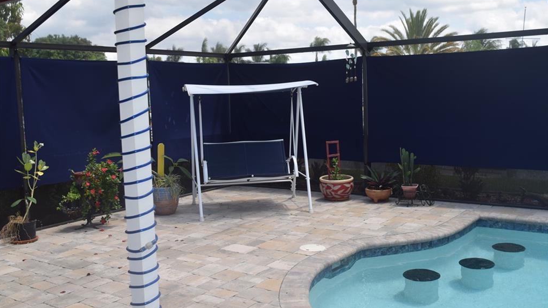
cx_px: 274
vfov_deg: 30.0
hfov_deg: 51.0
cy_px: 150
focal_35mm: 40
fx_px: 574
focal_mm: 25
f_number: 7.1
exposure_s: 1/200
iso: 100
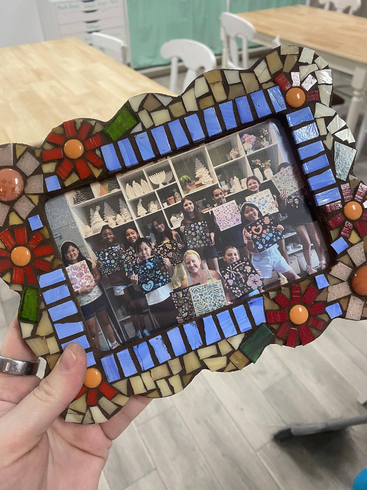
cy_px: 245
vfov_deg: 67.3
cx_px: 184
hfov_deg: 53.1
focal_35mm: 26
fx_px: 368
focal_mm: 4.25
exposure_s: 1/60
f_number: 1.8
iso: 250
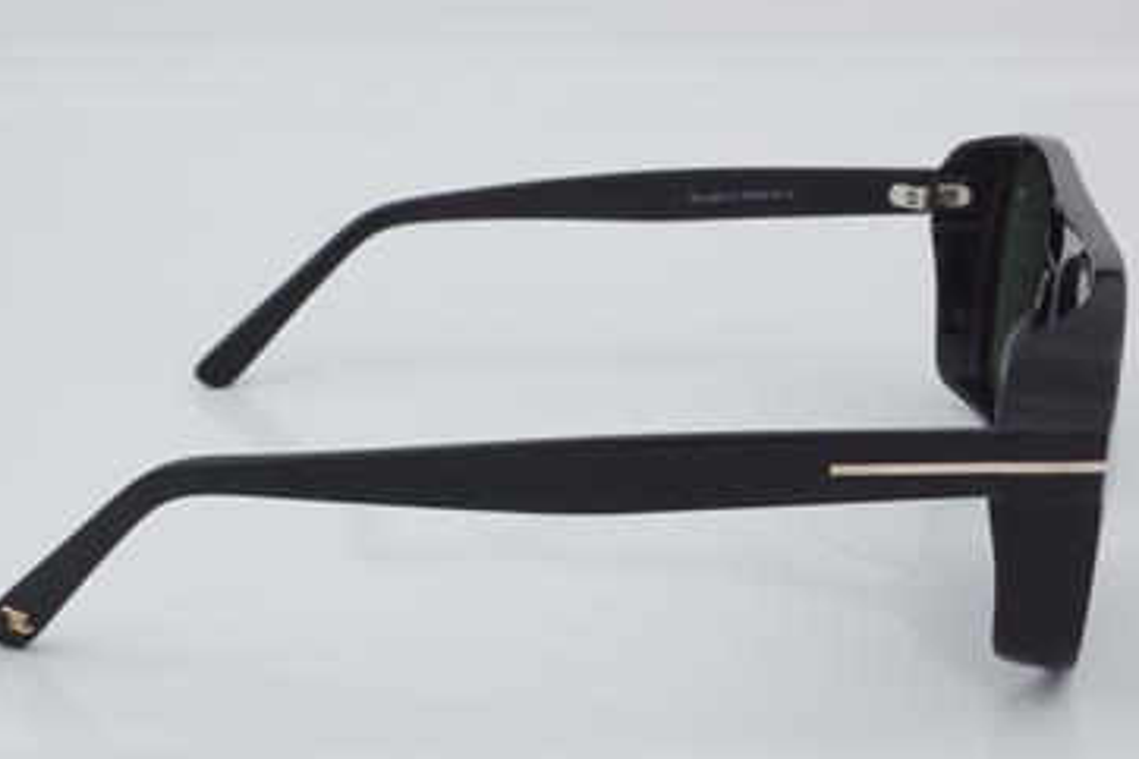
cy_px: 400
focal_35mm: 75
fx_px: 2358
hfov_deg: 27.2
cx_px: 541
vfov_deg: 18.3
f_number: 32
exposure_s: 1/4
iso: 100
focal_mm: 45
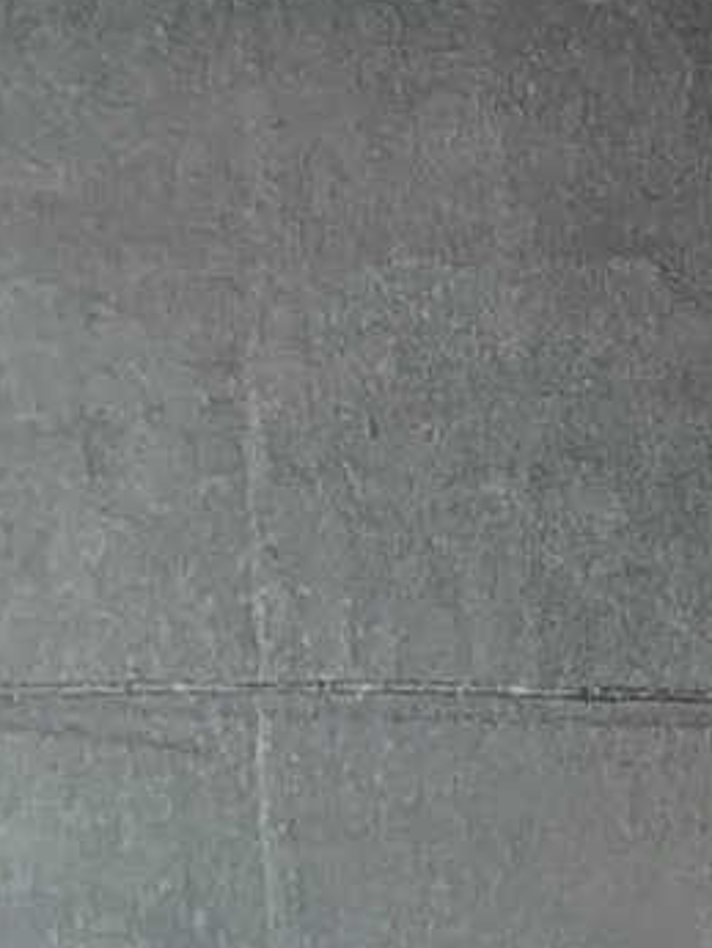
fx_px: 5290
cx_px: 3445
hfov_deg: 5.8
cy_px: 1830
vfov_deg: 9.6
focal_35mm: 193
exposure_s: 1/60
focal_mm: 5.7
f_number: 1.5
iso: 200
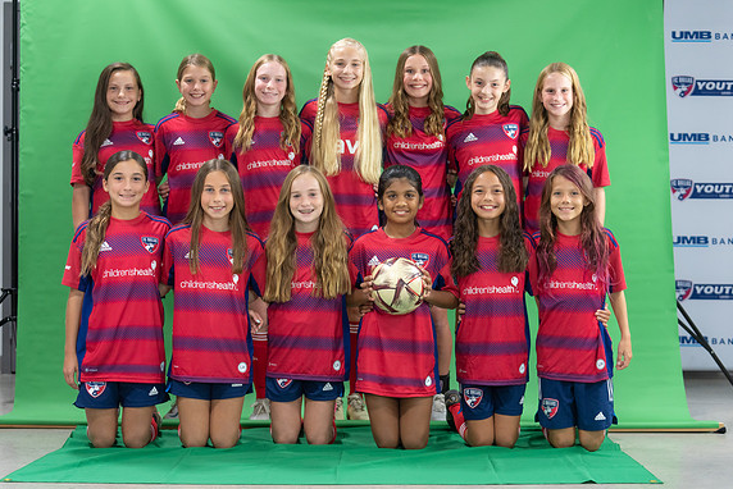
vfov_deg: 19.2
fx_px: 1446
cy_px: 245
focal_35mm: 71
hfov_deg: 28.4
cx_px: 368
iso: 1000
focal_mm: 70
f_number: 2.8
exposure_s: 1/250
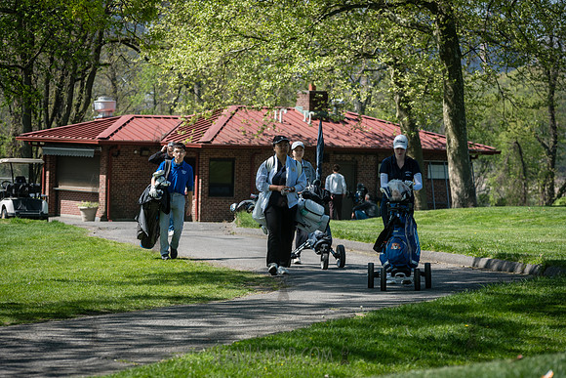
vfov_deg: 8.1
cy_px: 189
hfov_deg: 12.1
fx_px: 2673
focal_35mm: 170
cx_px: 283
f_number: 6.3
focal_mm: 170
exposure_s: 1/200
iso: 100
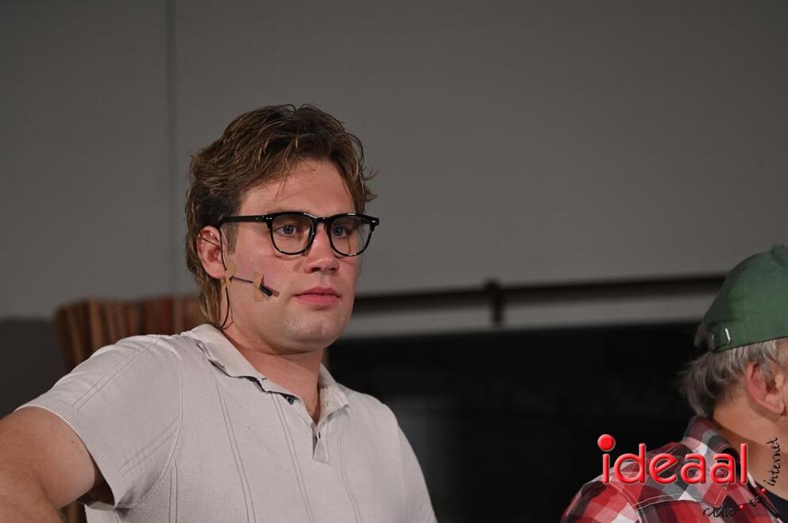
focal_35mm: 270
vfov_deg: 5.1
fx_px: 5903
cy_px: 262
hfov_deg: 7.6
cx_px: 394
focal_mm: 270
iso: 1600
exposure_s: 1/125
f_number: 5.3
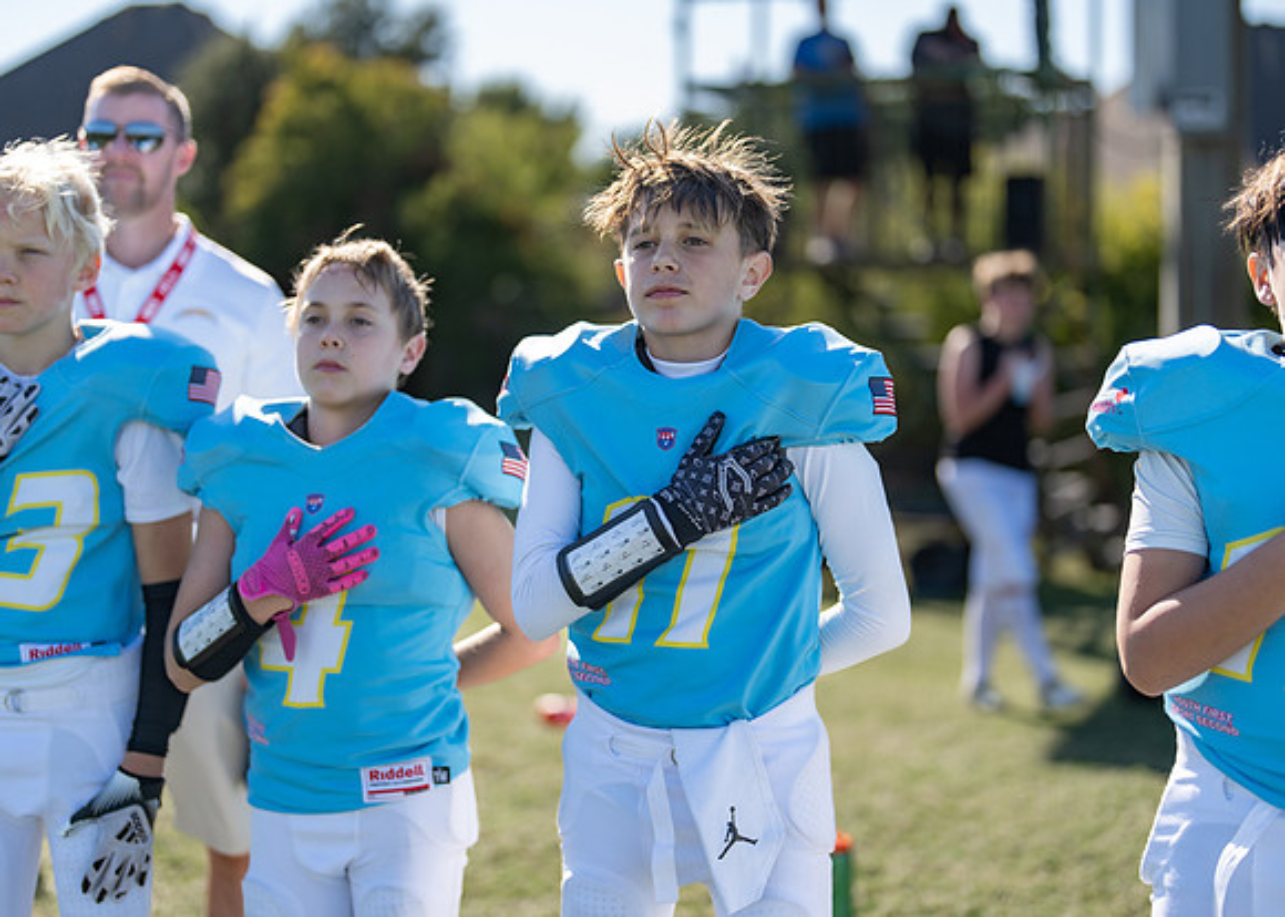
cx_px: 661
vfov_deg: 25.2
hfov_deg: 34.8
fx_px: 2052
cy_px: 430
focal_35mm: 56
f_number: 1.2
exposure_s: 1/4000
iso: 100
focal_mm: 50
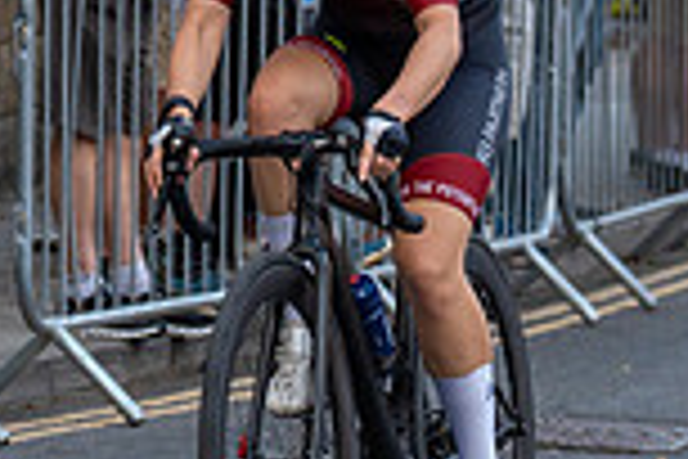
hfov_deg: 5.3
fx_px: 7453
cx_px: 78
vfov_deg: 3.5
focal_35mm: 390
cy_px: -254
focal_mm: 82
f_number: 3.5
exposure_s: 1/1000
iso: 500
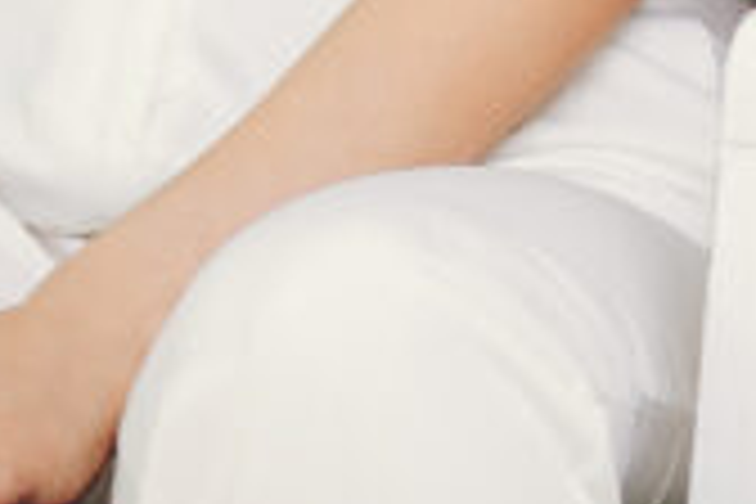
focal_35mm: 519
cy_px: -848
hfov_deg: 4.0
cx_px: 846
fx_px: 10898
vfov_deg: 2.6
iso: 100
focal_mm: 85
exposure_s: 1/160
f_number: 4
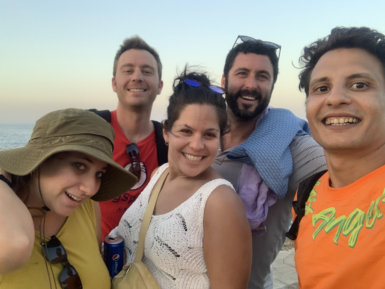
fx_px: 356
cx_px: 192
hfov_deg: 56.8
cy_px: 144
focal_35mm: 32
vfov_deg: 44.2
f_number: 2.2
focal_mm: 2.87
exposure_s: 1/121
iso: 64
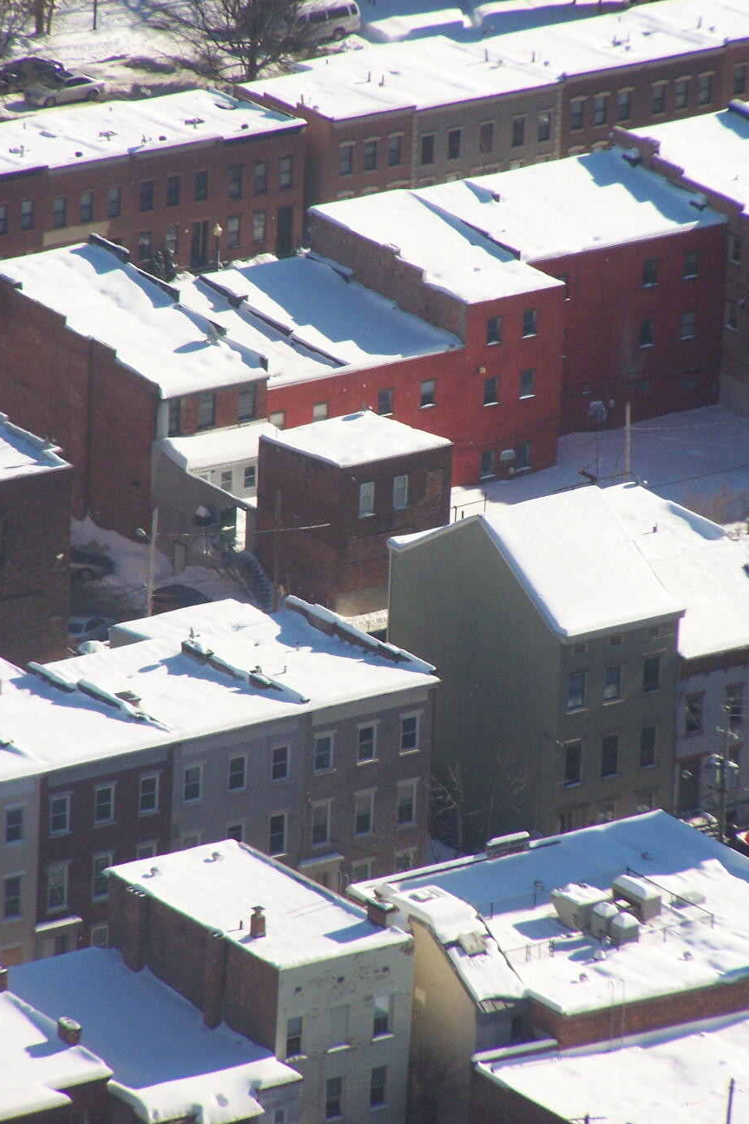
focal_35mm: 396
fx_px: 12358
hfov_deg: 3.5
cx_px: 404
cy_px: 562
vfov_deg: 5.2
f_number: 5
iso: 200
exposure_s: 1/800
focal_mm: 63
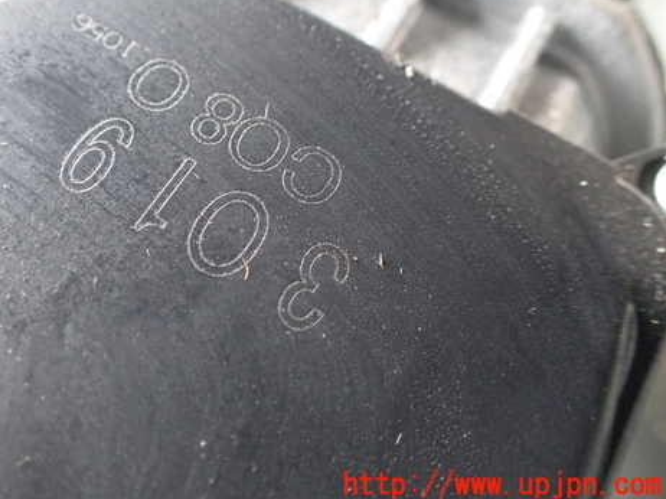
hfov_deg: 47.3
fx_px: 750
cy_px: 179
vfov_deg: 36.5
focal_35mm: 39
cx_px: 236
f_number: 2.3
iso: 800
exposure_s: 1/100
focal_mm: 5.4
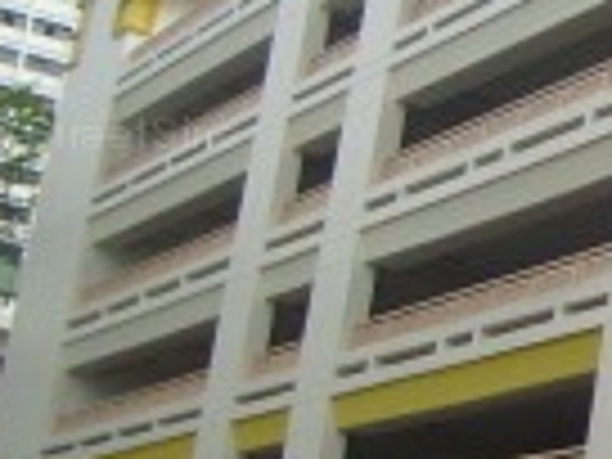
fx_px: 2511
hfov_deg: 12.3
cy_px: 140
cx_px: 1215
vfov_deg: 10.4
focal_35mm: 142
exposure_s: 1/90
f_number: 7.1
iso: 80
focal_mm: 5.8
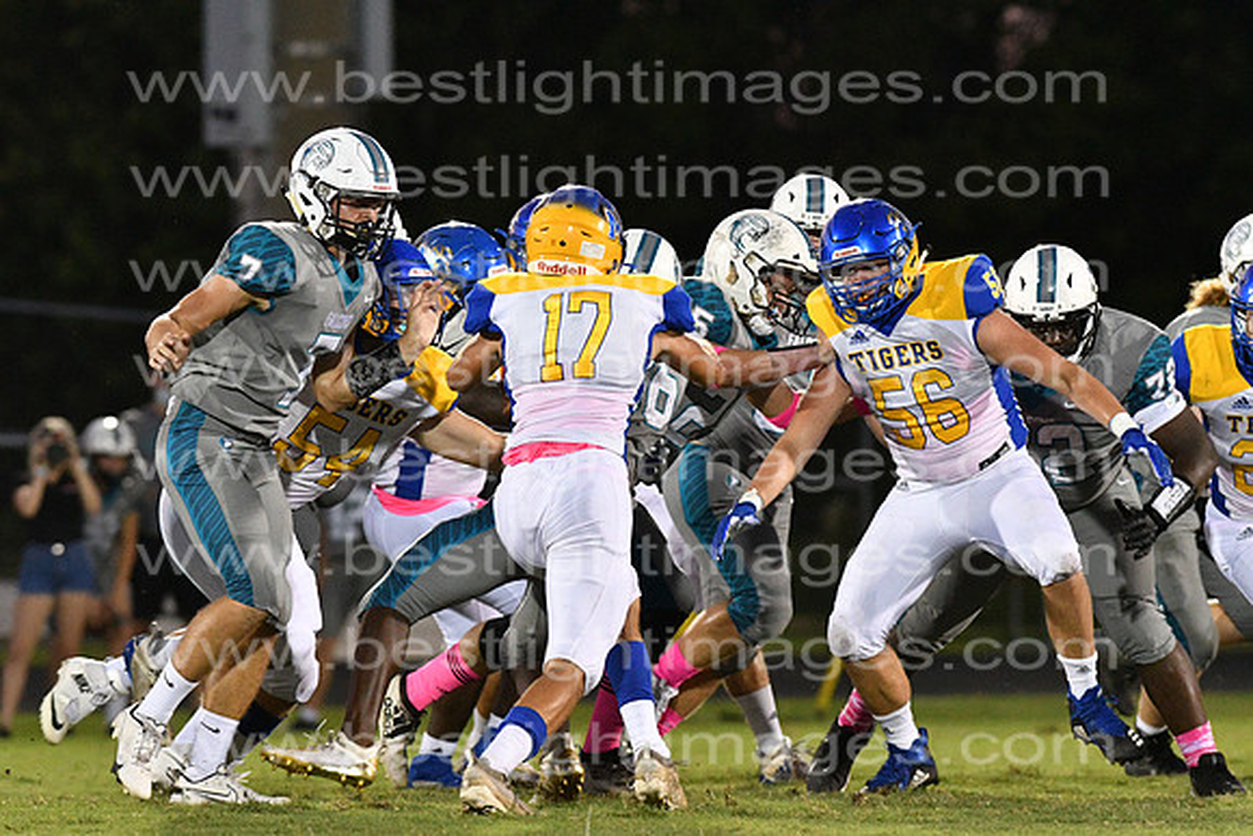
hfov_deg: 4.6
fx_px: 15665
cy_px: 418
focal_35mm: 450
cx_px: 626
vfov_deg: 3.1
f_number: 4.5
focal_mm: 300
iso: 8000
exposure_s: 1/800
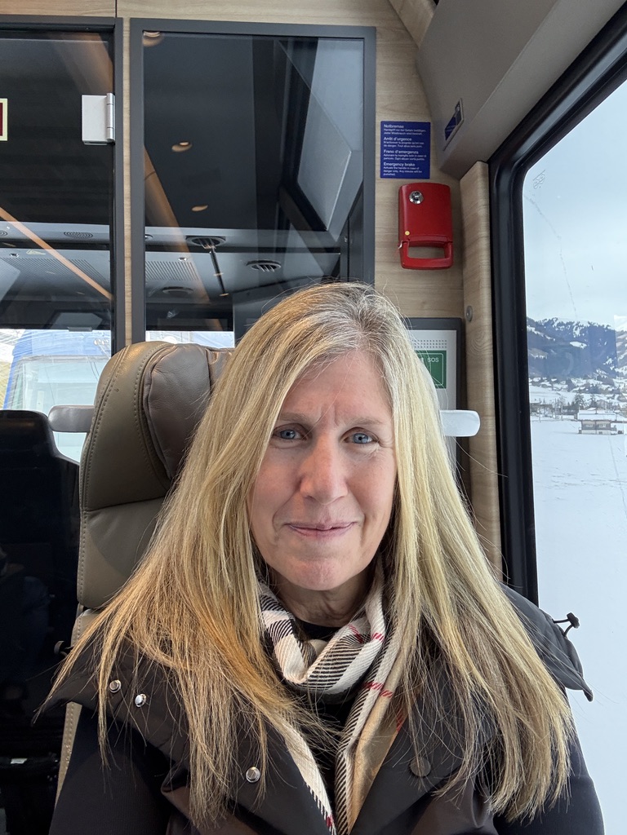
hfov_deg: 46.8
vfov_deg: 60.0
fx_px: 725
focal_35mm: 30
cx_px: 314
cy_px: 418
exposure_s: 1/97
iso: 80
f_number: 1.9
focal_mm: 2.69
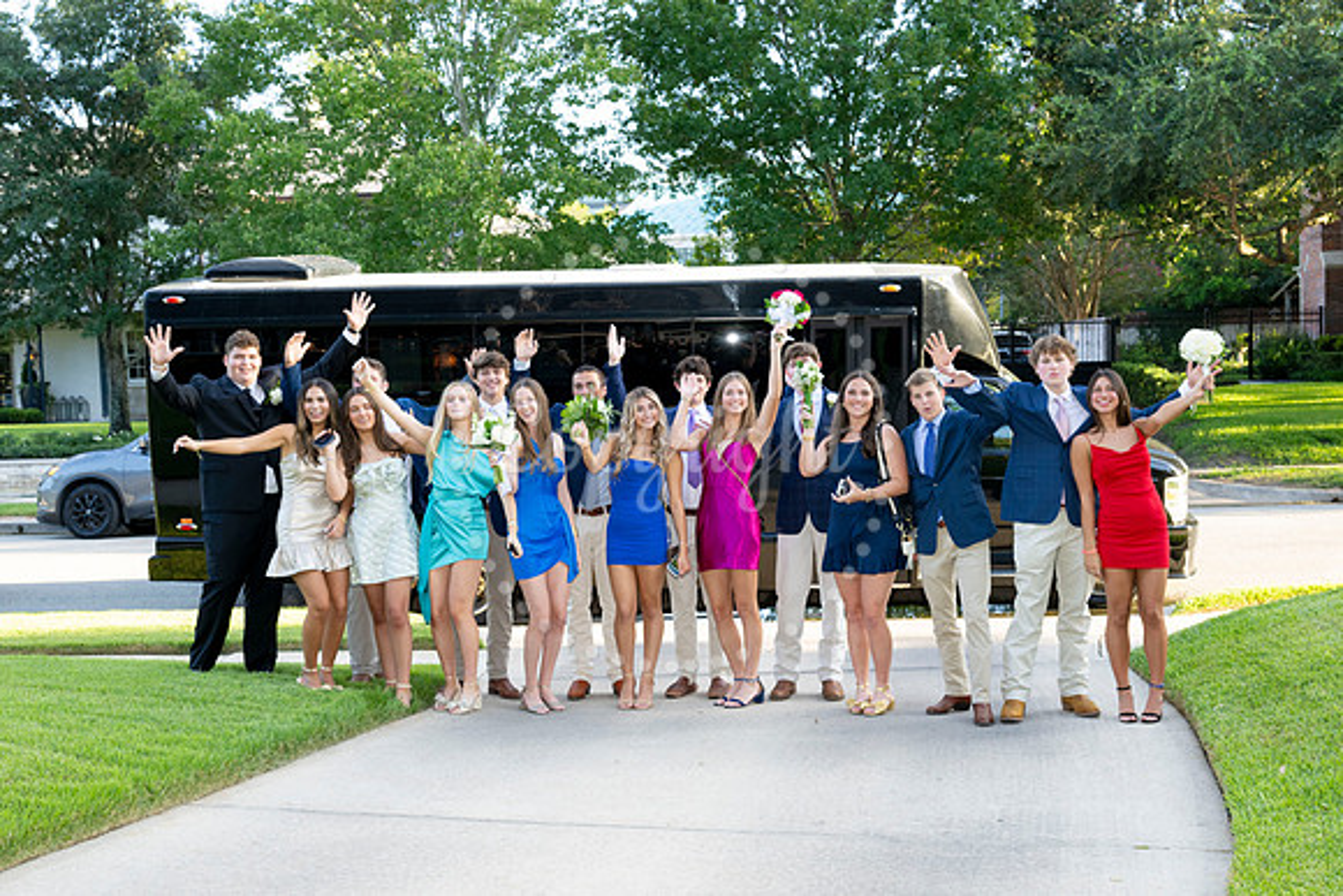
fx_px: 1483
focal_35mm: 40
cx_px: 672
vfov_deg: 33.6
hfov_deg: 48.7
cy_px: 448
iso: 400
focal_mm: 38
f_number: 7.1
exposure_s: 1/100
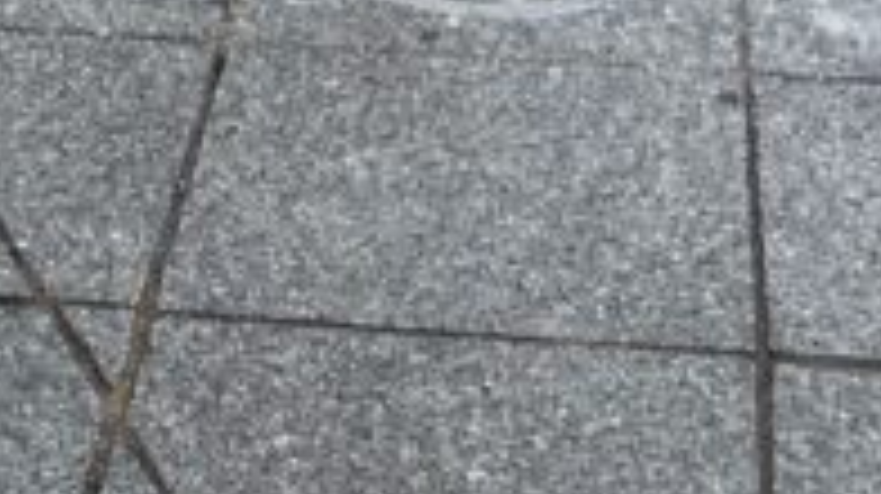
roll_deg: +1.0
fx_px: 3455
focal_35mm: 148
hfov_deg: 14.3
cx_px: -13
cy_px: -1199
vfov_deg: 7.0
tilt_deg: -6.0
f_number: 1.6
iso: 32
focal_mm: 4.2
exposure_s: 1/5556
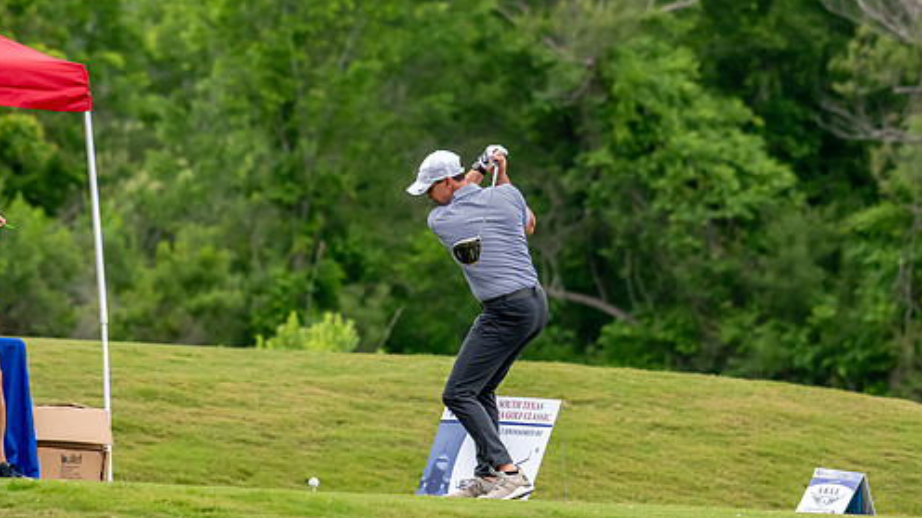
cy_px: 192
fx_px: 13031
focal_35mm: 533
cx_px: 428
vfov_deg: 2.3
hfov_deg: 4.1
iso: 1800
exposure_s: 1/2000
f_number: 5.6
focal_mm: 290
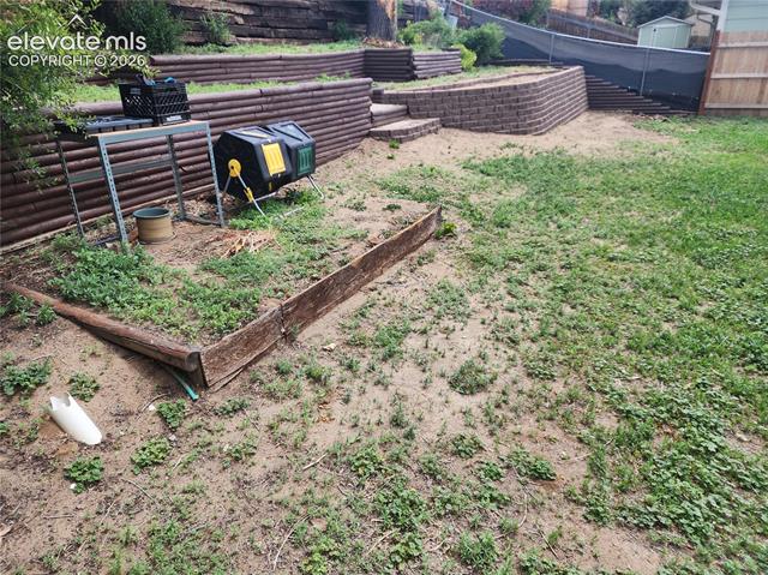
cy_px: 288
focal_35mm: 23
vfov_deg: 58.8
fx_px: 510
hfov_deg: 74.0
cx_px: 384
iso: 12
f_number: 1.8
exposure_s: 1/489
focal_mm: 6.4
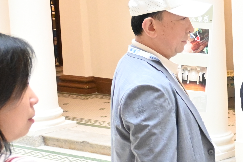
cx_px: 337
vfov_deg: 11.6
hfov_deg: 16.2
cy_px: 128
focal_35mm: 118
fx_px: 796
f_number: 4
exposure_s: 1/125
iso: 3200
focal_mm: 21.5
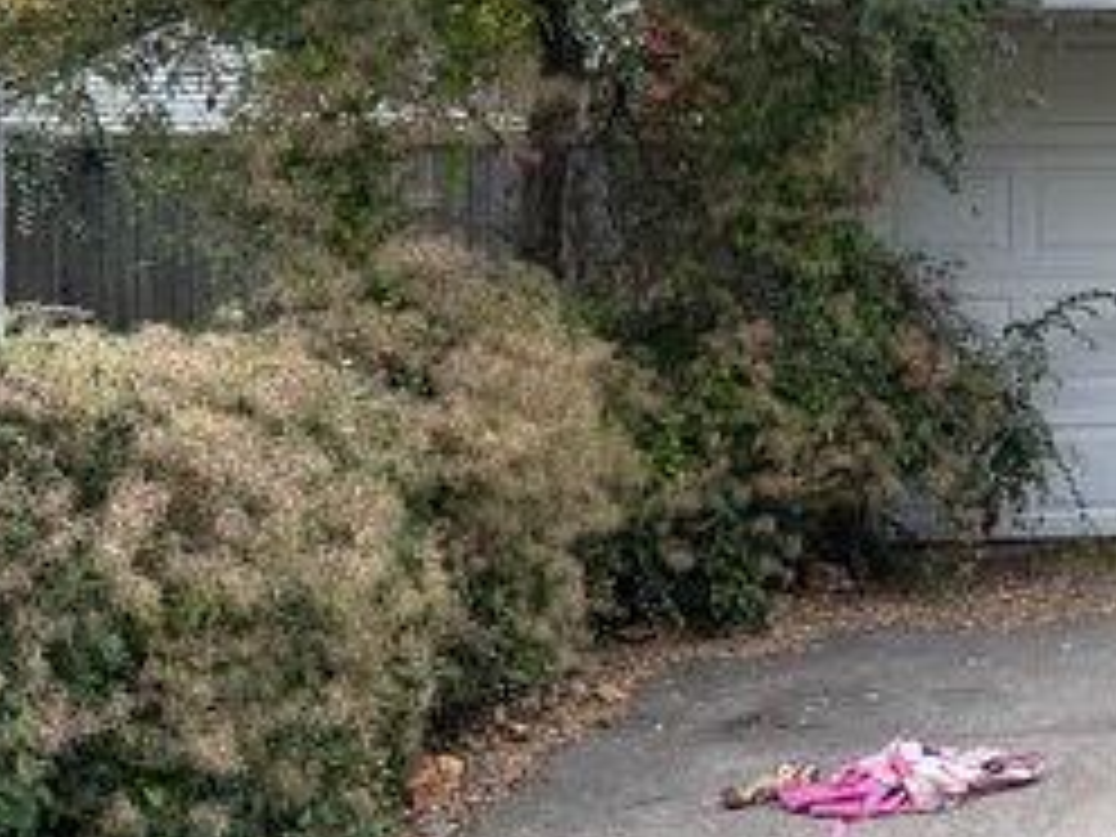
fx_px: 1999
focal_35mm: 62
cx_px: 1310
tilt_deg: +0.8
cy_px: 104
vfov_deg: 23.1
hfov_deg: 27.7
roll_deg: +0.8
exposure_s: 1/213
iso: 80
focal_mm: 6.86
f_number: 1.78
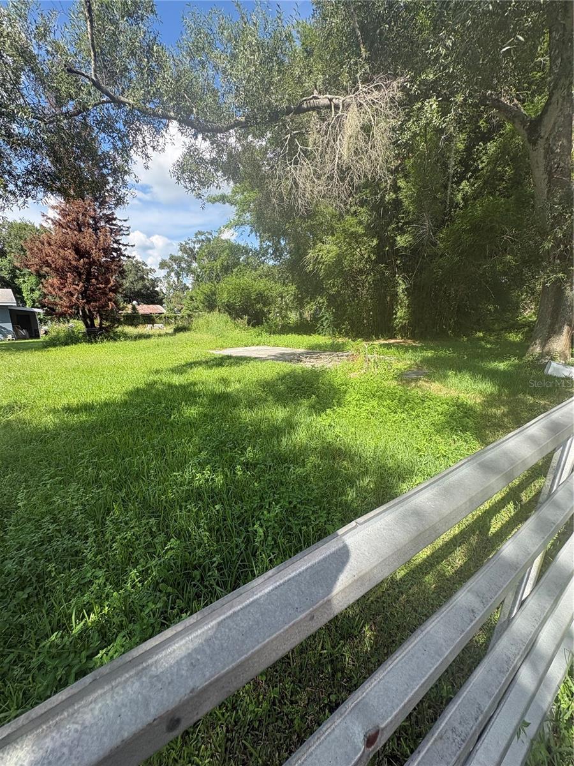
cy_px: 383
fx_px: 310
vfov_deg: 102.1
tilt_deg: -12.0
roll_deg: +1.2
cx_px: 287
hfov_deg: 85.7
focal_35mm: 14
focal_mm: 2.22
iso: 64
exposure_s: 1/796
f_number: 2.2
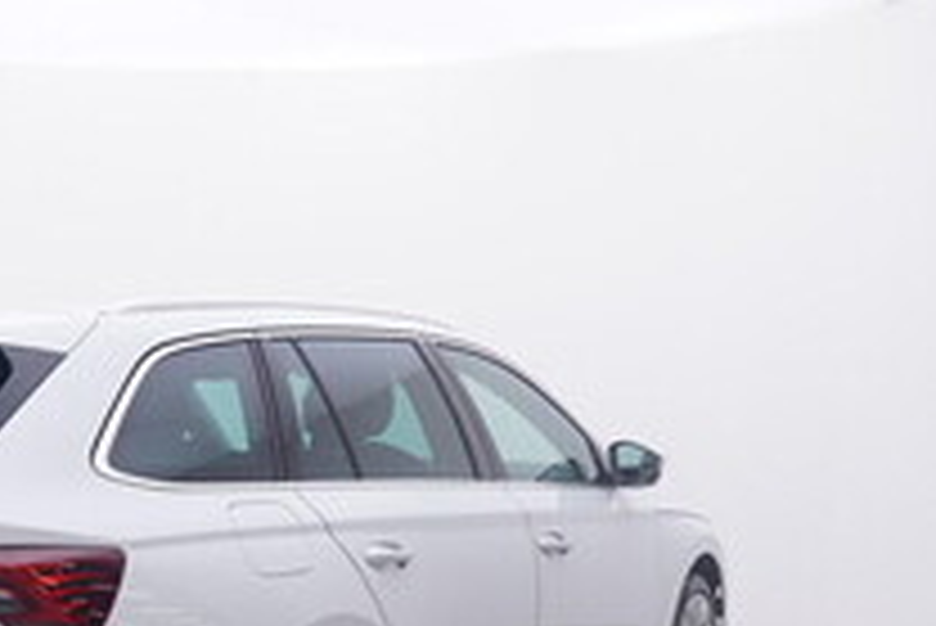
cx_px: 146
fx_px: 1543
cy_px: 597
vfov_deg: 22.2
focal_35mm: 59
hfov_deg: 32.5
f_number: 5
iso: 200
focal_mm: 15
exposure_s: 1/80
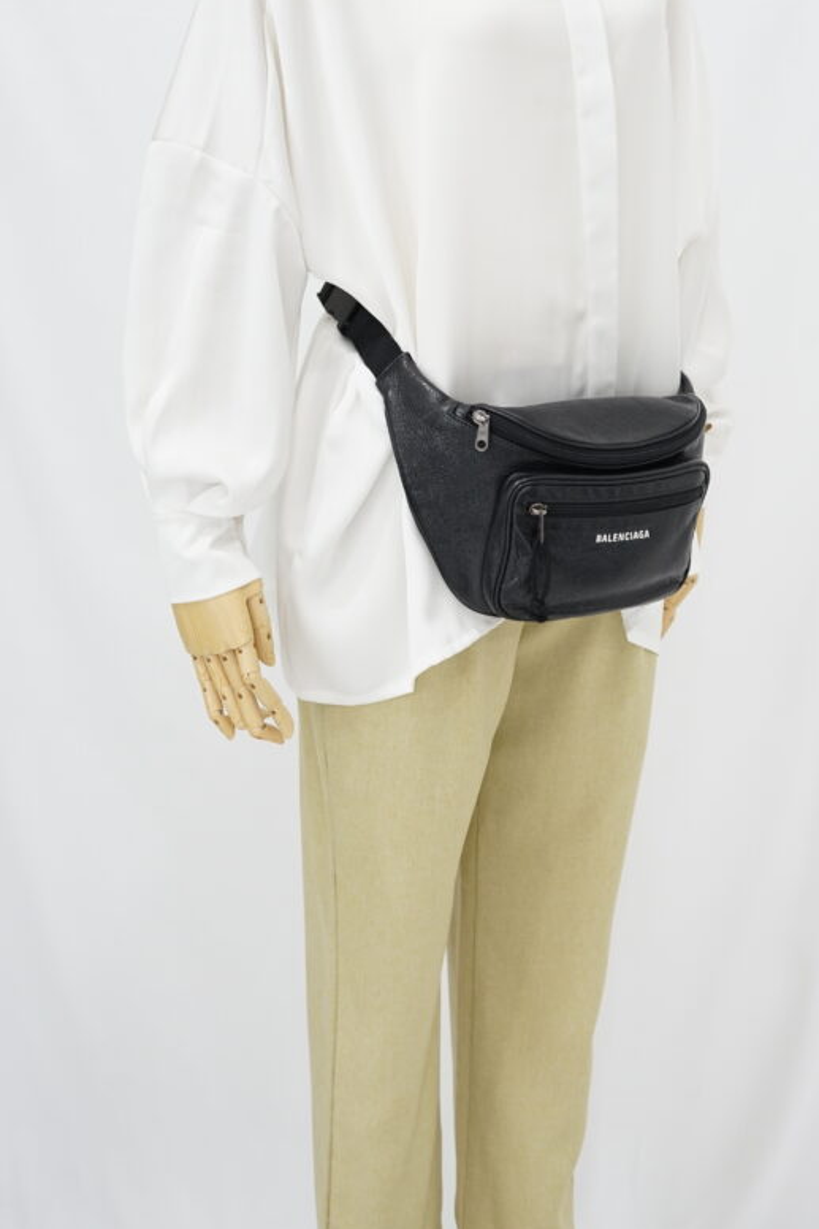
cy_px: 489
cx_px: 503
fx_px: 2253
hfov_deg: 20.6
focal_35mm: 66
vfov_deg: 30.4
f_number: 5
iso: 640
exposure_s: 1/15
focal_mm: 50
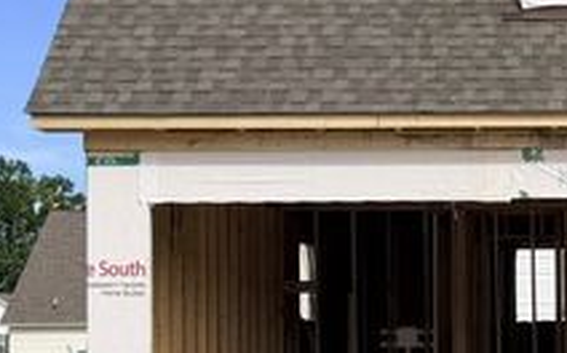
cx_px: 669
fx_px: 1899
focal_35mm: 123
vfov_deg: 10.6
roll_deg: +0.6
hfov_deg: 16.3
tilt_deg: +0.0
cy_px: 318
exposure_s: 1/6711
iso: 80
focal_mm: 6.76
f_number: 1.78
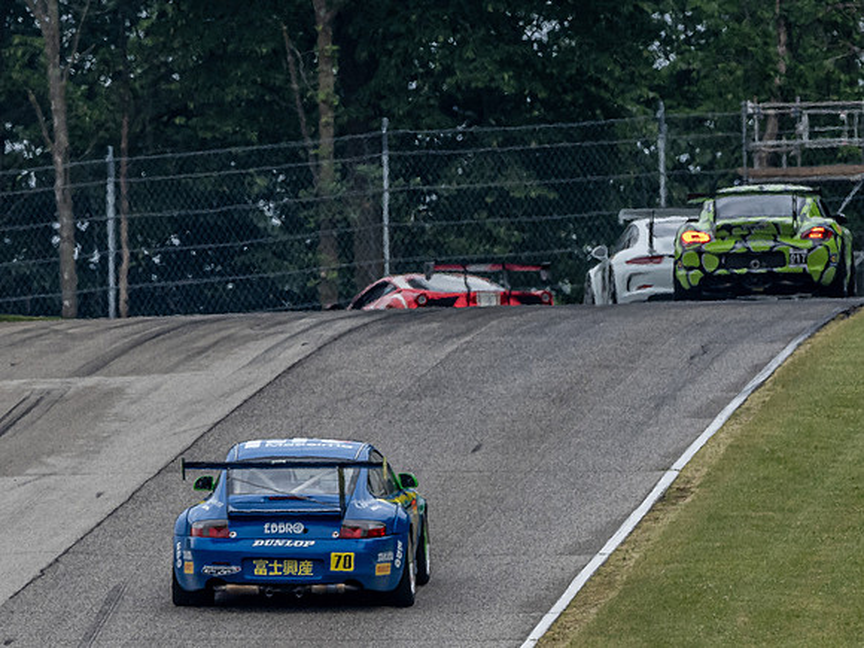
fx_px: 25226
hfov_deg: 2.0
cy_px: 215
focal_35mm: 1011
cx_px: 138
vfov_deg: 1.5
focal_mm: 300
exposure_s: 1/400
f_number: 7.1
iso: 400
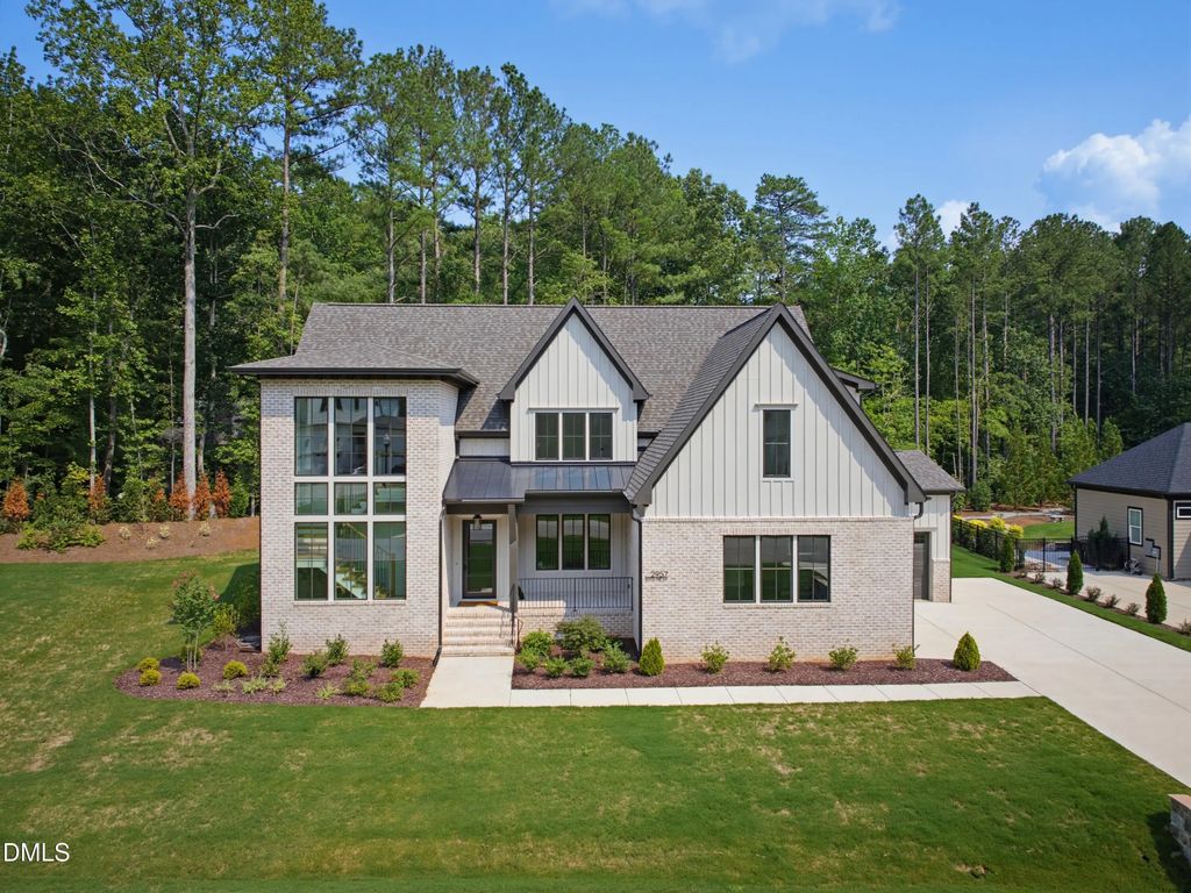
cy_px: 446
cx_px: 596
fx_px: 826
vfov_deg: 56.8
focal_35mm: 24
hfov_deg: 71.6
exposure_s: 1/1600
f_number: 2.8
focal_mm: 12.3
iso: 130
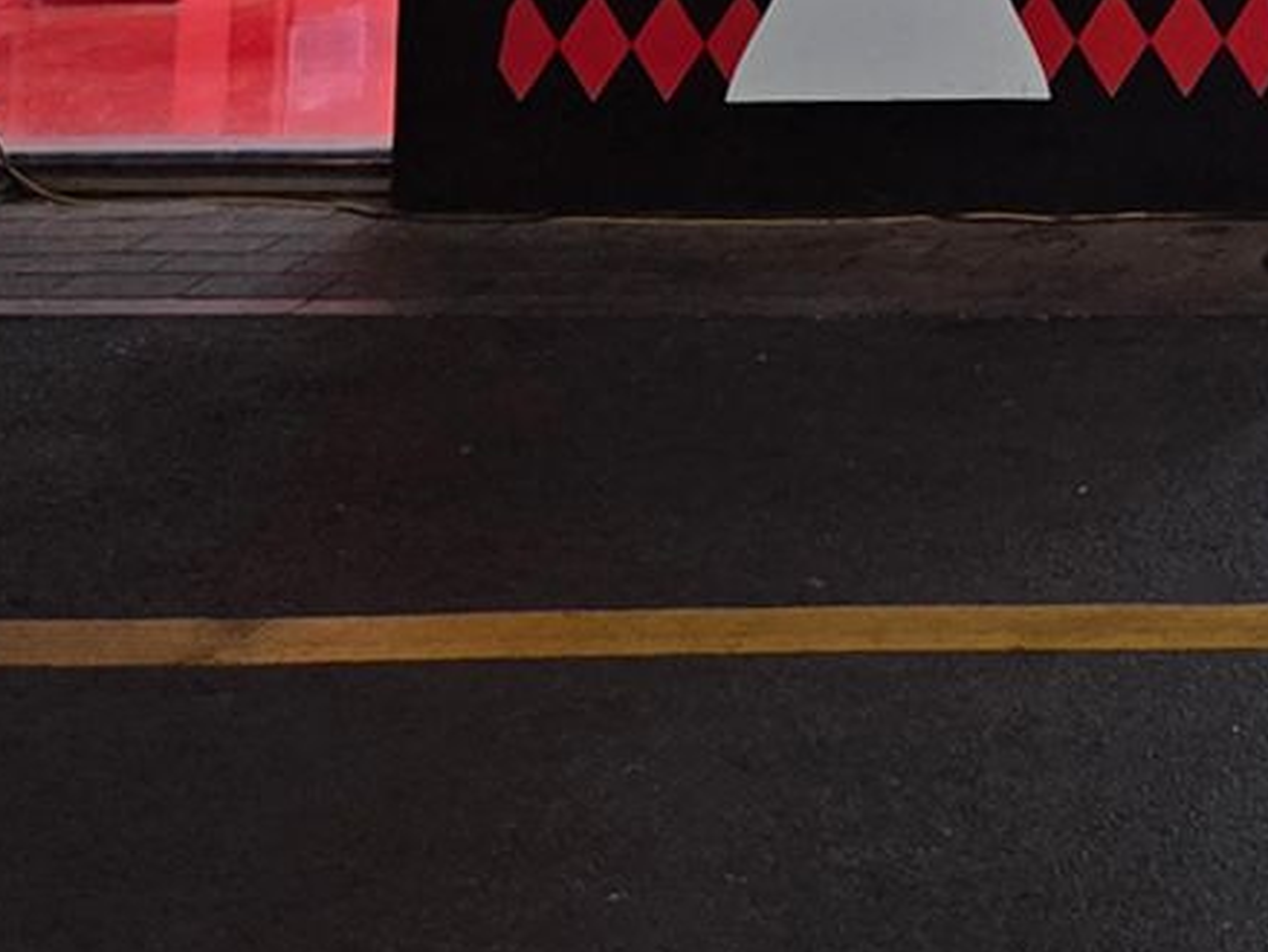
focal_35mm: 105
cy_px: -984
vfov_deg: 12.4
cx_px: 2206
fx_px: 3848
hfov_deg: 16.1
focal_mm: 5.4
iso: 160
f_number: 1.8
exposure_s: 1/180
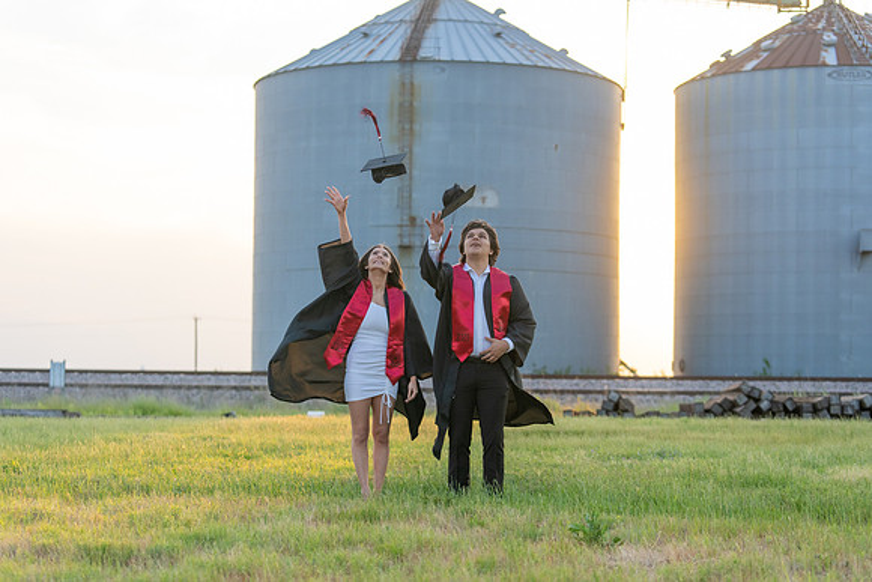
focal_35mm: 73
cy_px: 291
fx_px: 1770
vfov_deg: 18.7
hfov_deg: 27.7
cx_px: 436
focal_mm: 70
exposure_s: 1/1000
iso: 640
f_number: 3.2
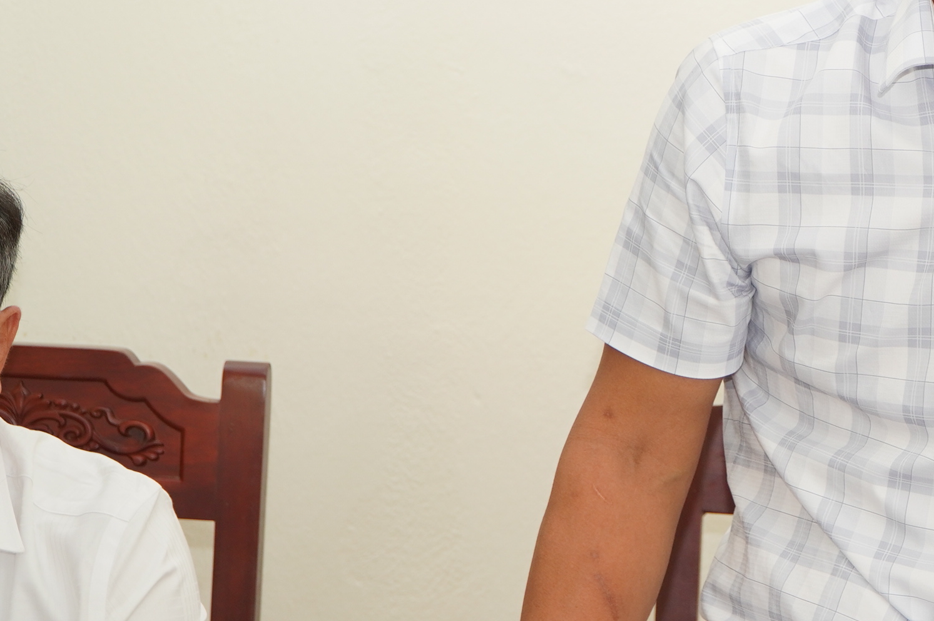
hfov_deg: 14.3
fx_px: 3681
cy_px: 233
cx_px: 915
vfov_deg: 9.6
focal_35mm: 142
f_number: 4
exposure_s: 1/80
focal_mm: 47
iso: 250
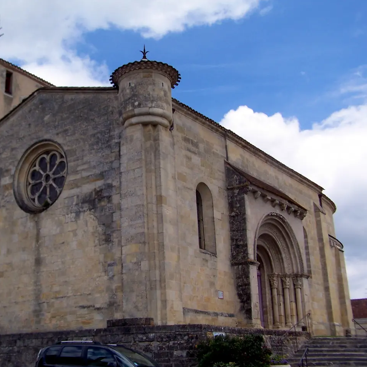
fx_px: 540
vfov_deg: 37.6
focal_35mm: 45
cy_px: 183
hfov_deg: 37.1
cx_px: 121
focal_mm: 6.3
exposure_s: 1/800
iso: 80
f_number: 4
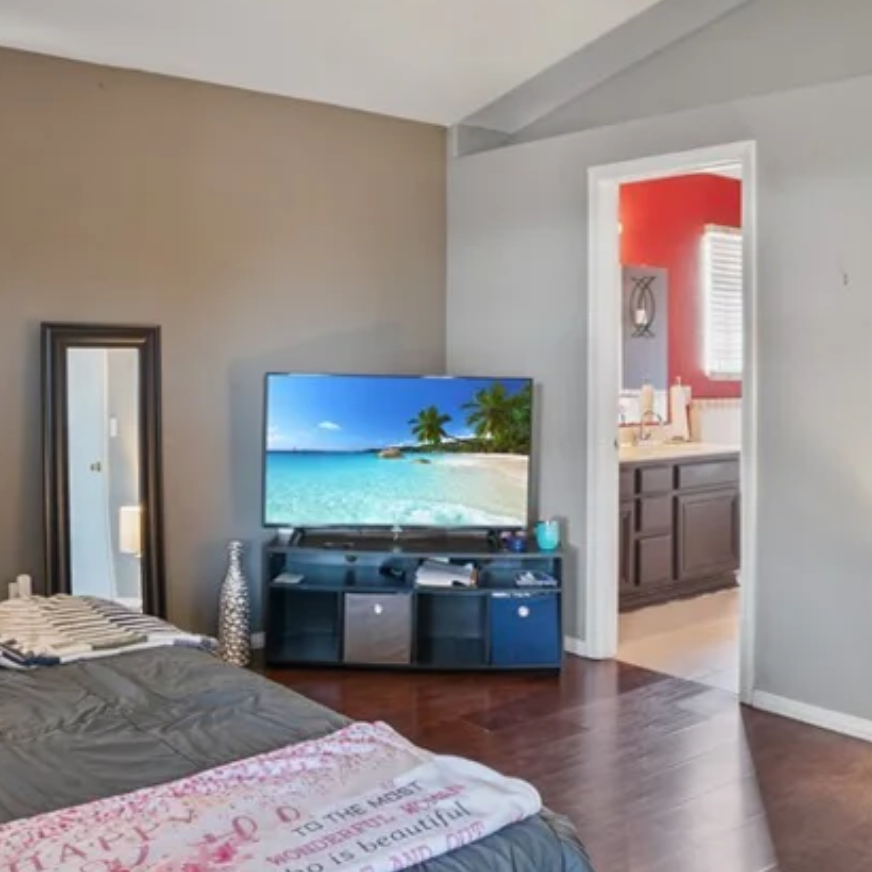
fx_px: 969
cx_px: 453
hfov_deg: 48.4
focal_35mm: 34
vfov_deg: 48.4
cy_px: 390
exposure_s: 1.6
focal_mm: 16
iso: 500
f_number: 10
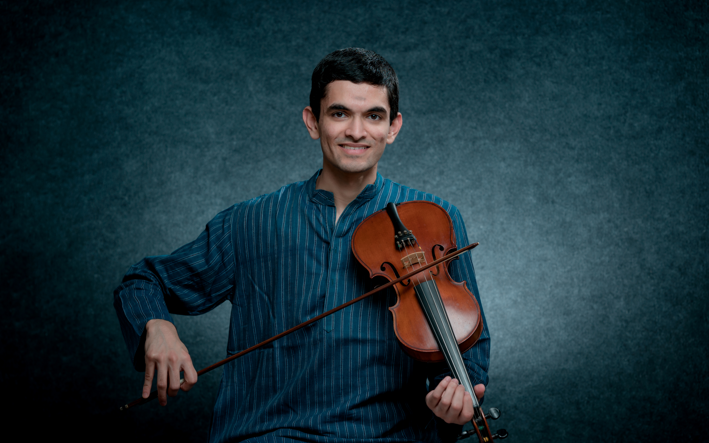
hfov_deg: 23.8
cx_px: 353
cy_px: 227
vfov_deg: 15.0
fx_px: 1681
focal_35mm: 87
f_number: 3.5
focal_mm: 85
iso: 200
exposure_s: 1/250
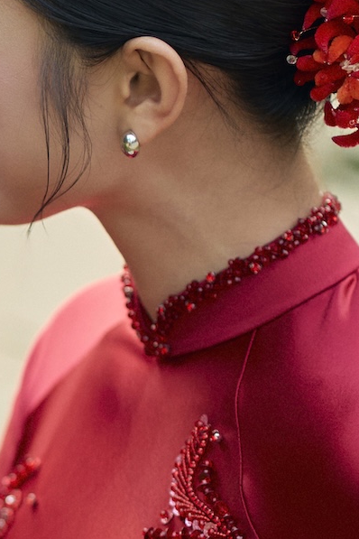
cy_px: 551
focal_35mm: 385
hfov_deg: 3.6
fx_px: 5759
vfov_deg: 5.3
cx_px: -149
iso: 200
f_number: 1.8
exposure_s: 1/800
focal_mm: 85
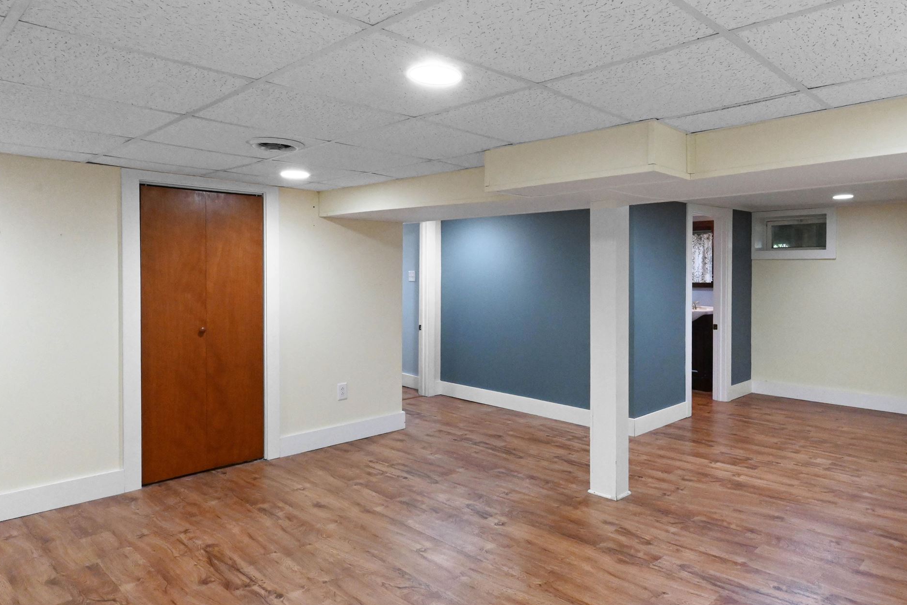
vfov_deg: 55.1
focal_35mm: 23
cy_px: 278
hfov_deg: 75.9
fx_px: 579
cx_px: 500
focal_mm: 14
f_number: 14
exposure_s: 1/13
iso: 4000
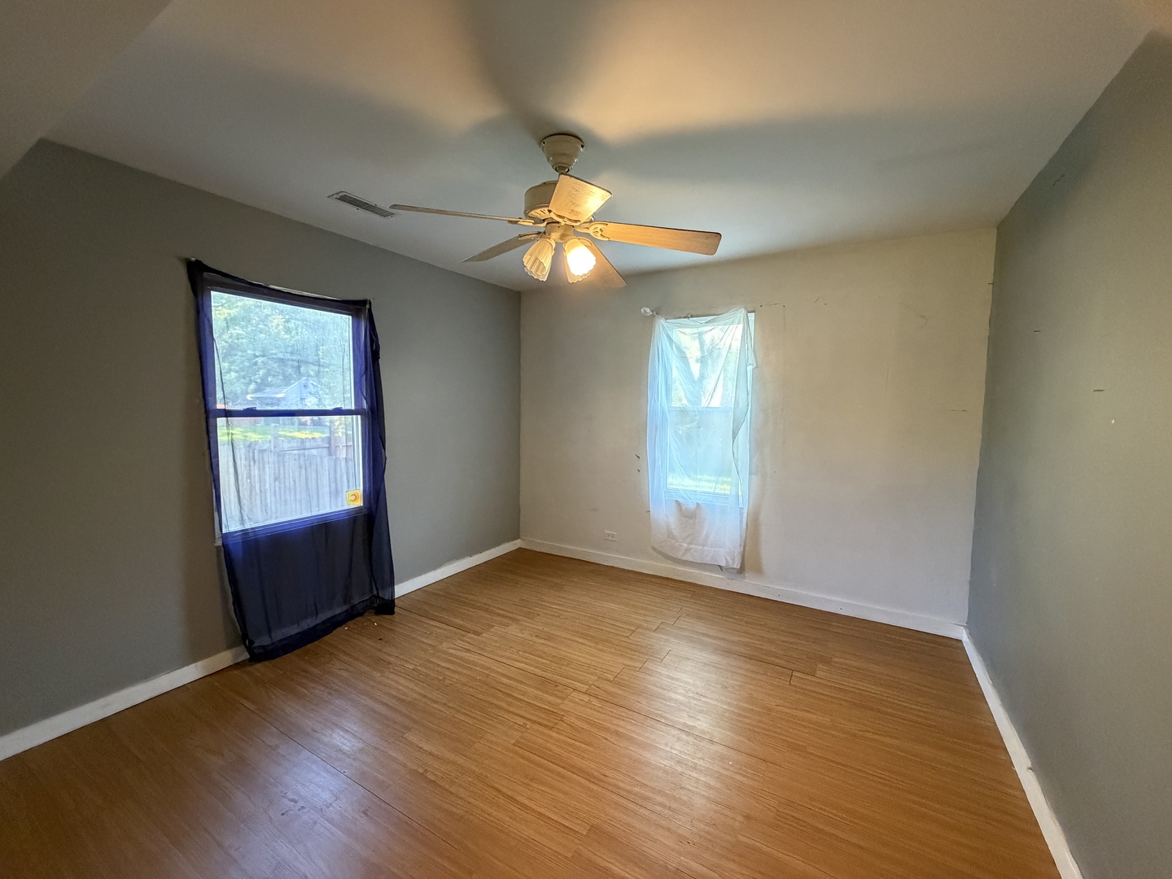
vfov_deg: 85.7
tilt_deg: -4.4
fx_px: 474
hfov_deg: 102.1
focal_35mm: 14
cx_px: 586
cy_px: 440
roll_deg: +0.0
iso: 800
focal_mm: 2.22
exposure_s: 1/60
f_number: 2.2
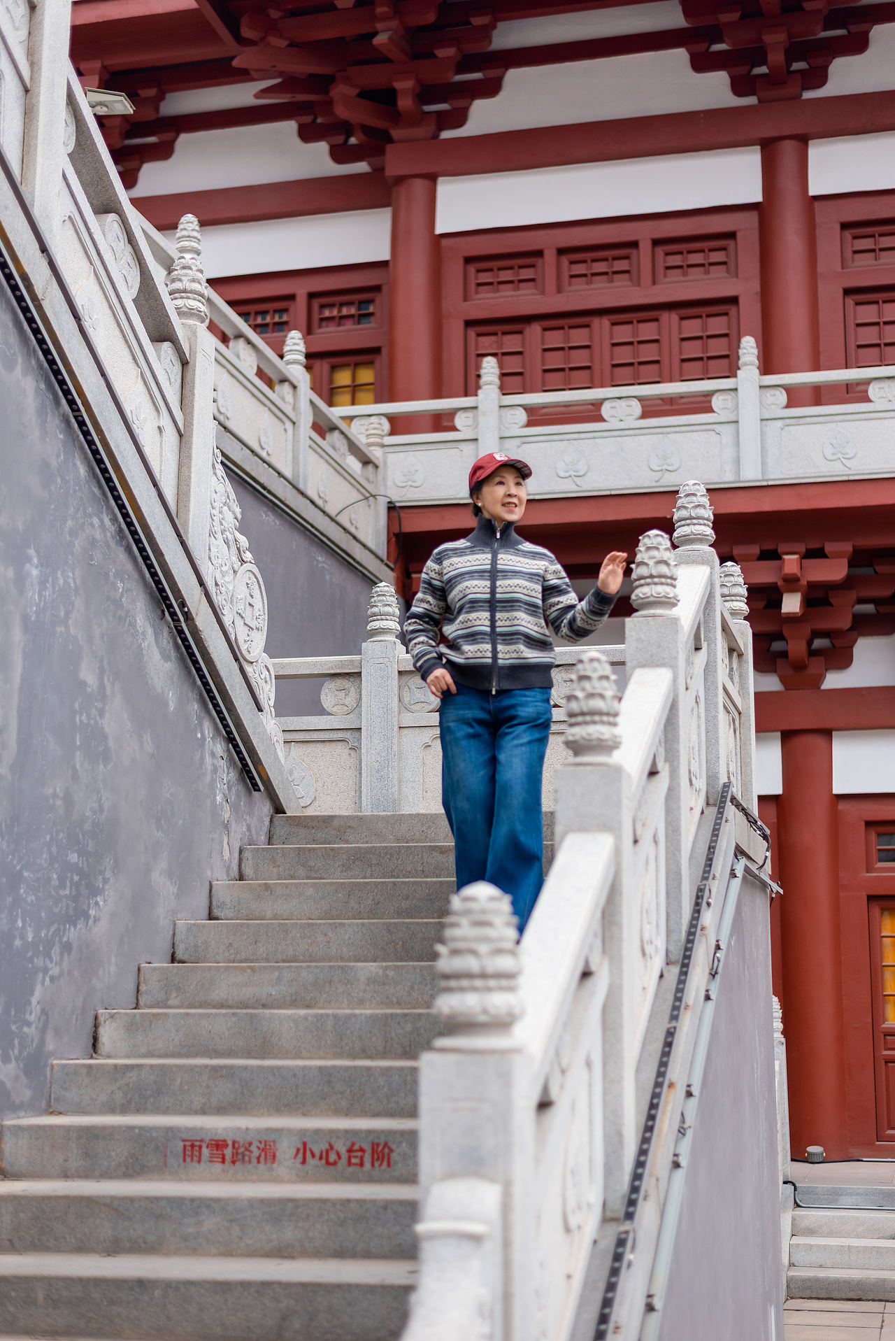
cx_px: 448
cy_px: 670
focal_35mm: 50
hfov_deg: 27.0
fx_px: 1862
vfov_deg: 39.6
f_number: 1.8
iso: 160
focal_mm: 50
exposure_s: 1/1000
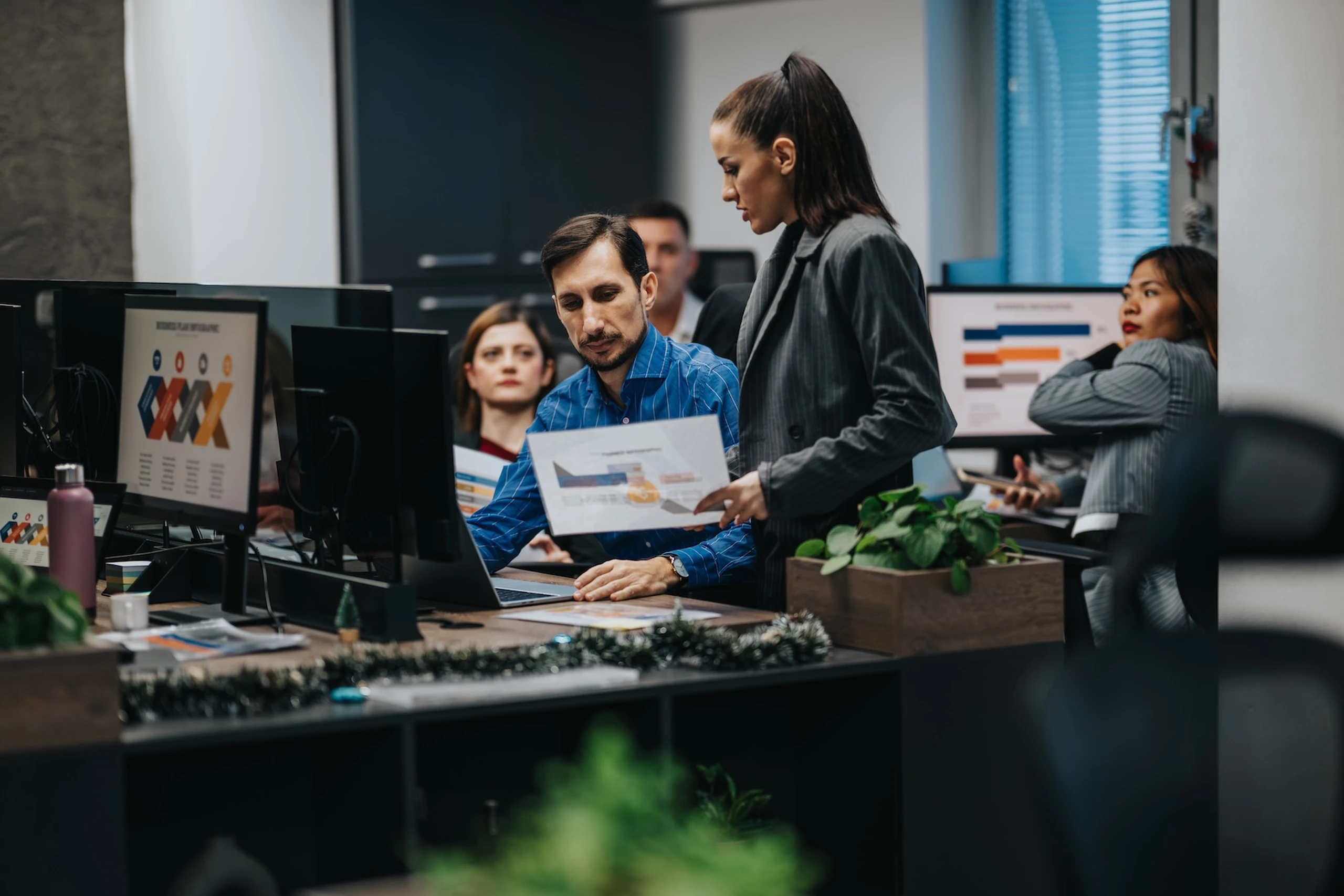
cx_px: 672
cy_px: 448
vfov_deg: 16.1
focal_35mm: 85
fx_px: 3173
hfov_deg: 23.9
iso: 200
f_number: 1.2
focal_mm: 85
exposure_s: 1/250
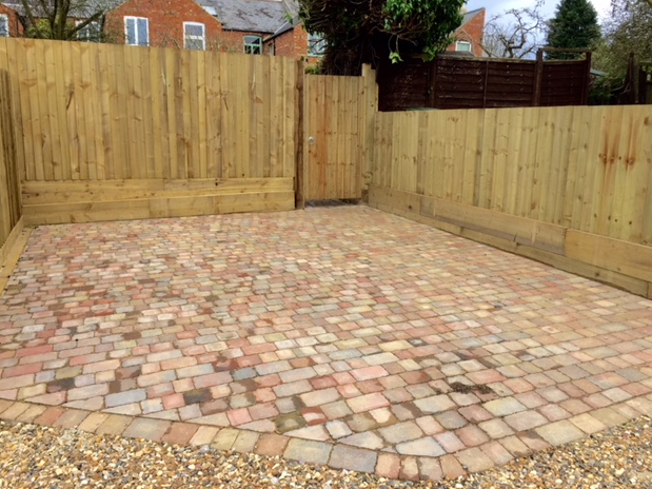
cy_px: 238
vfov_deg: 46.8
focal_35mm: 30
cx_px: 332
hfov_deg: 60.0
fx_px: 565
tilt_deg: -11.3
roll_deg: -0.8
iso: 32
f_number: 2.2
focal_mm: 4.15
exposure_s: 1/273
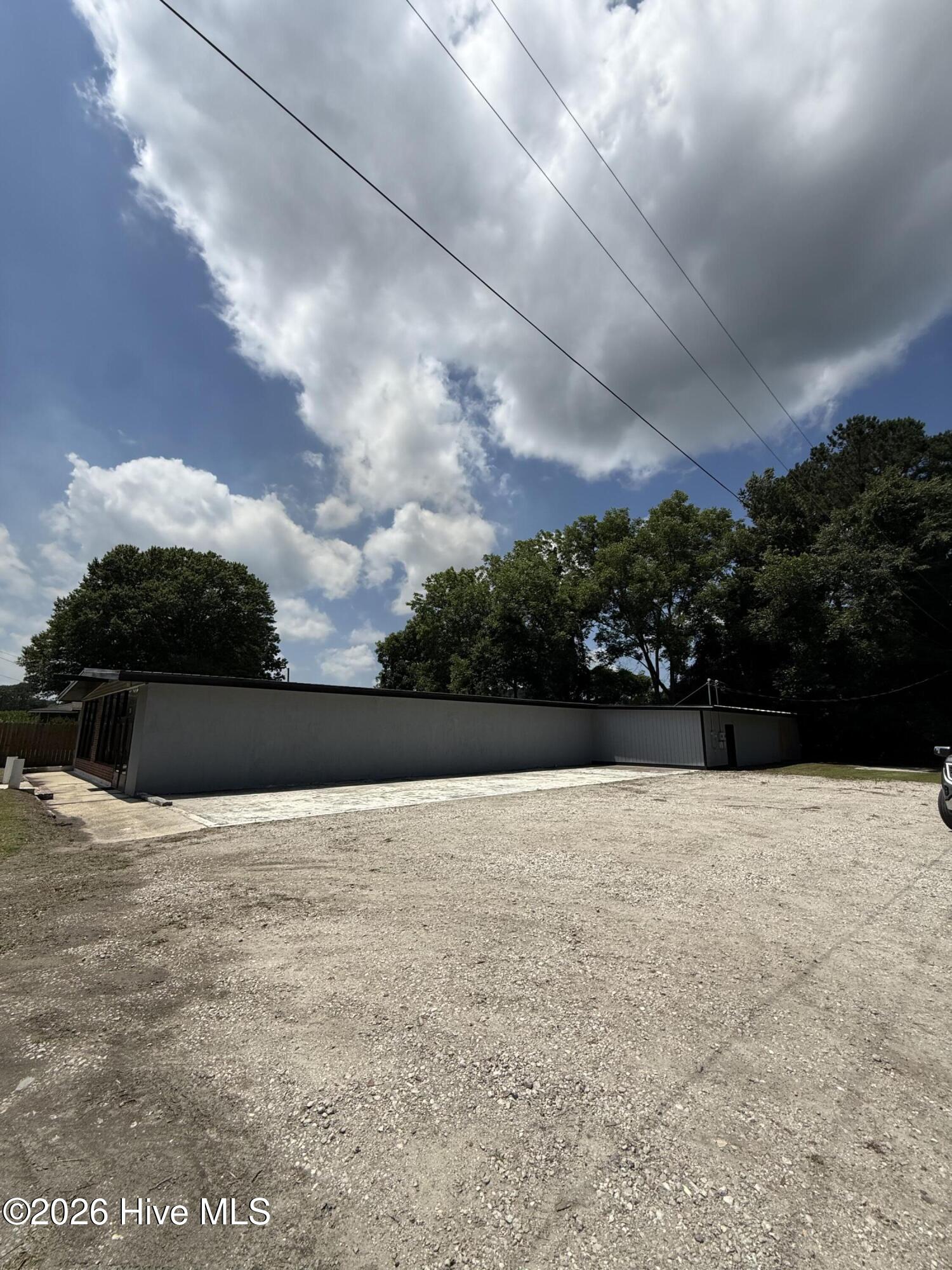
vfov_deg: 102.1
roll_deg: -0.5
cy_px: 635
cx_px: 476
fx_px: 513
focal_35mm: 14
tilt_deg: +11.0
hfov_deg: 85.7
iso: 50
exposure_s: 1/4762
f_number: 2.2
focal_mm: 2.22
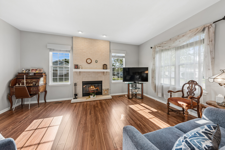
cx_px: 112
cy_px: 75
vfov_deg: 90.1
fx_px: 75
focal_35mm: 12
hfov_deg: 112.6
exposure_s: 1/40
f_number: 9
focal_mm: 12
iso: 320
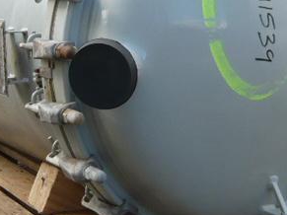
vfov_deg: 14.8
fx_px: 820
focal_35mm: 99
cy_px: 46
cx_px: 146
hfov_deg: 19.8
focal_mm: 4.9
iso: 100
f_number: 2.9
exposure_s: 1/200
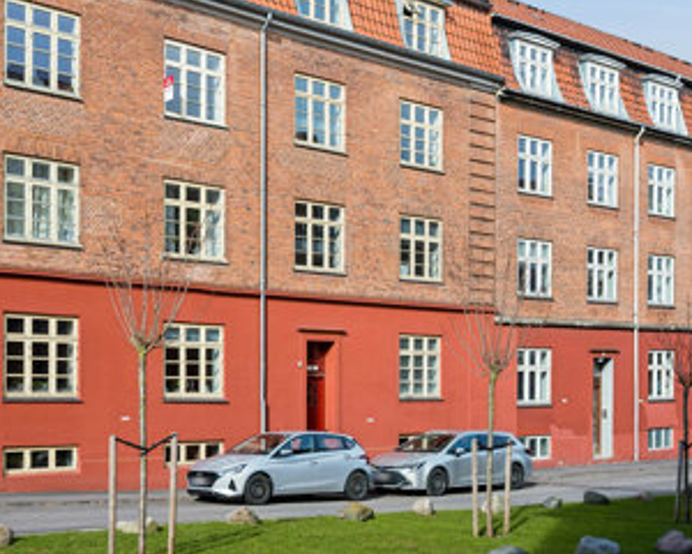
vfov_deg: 33.2
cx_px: 215
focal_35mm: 45
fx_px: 922
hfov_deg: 40.5
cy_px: 187
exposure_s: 1/320
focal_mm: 30
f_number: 6.3
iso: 125
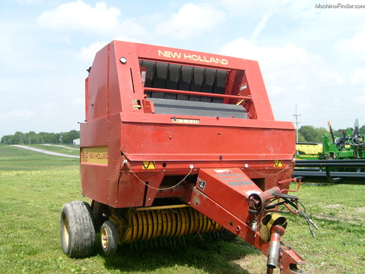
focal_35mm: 35
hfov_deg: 52.6
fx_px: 369
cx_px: 182
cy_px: 137
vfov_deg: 40.7
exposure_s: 1/180
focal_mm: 5.8
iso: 80
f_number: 7.1
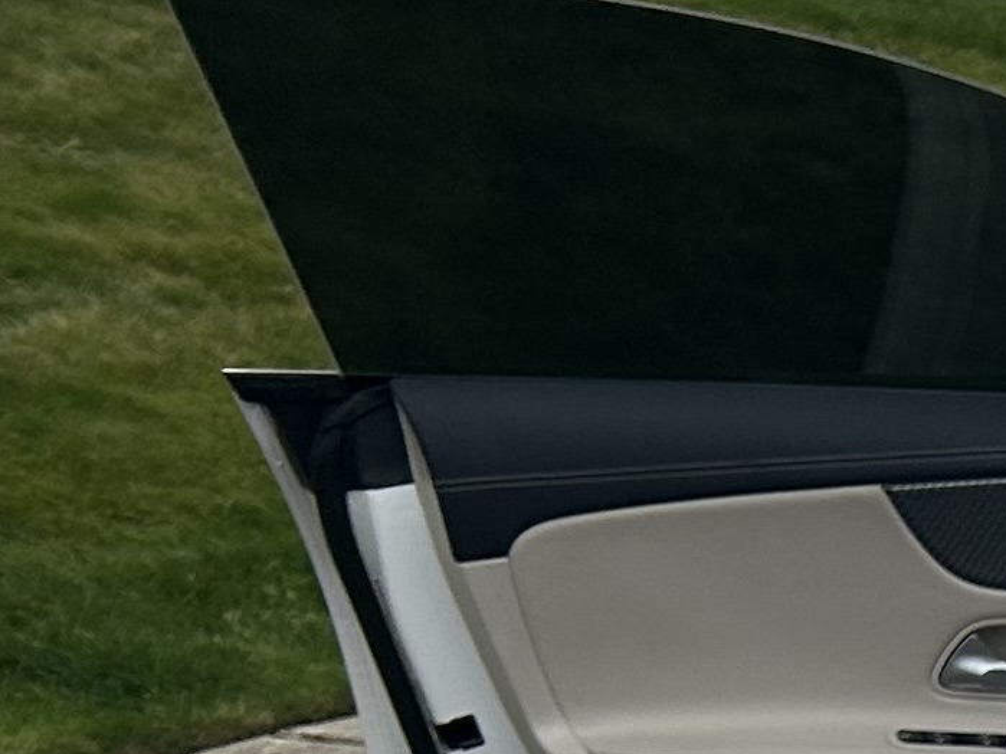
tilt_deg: -21.3
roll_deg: -0.9
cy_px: 1437
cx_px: 2406
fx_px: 4359
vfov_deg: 9.3
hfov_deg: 11.1
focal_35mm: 150
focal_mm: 5.7
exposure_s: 1/4444
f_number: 1.5
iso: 50
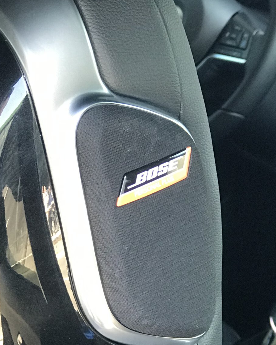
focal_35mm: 125
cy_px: 222
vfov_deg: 15.4
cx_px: 64
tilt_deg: -22.5
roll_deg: +1.9
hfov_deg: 12.3
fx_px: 1276
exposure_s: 1/50
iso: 125
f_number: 2.8
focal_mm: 6.6
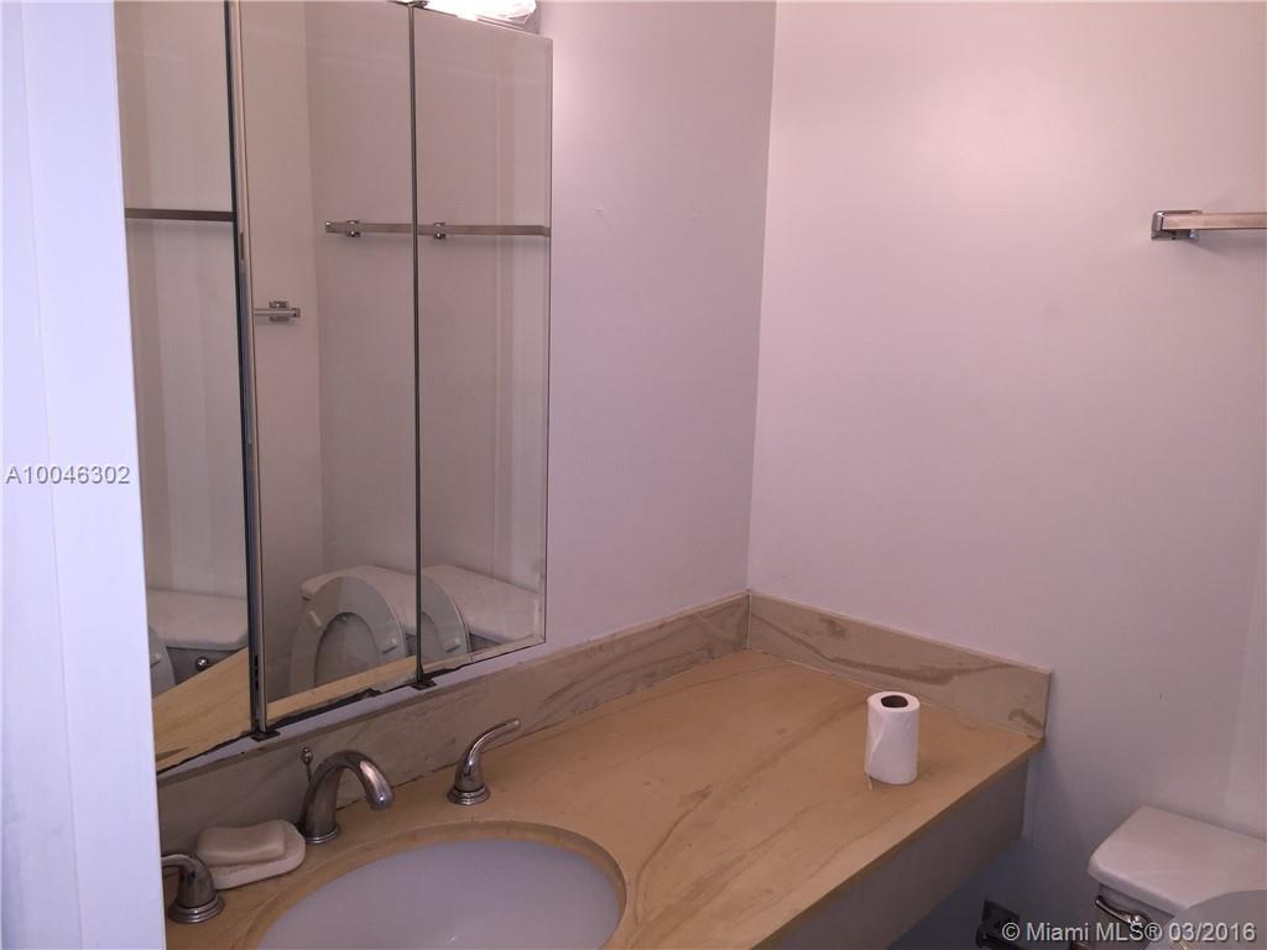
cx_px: 634
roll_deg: -2.3
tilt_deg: -10.0
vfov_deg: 48.2
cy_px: 475
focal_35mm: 29
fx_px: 1061
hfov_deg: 61.7
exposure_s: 1/30
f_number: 2.2
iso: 32
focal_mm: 4.15
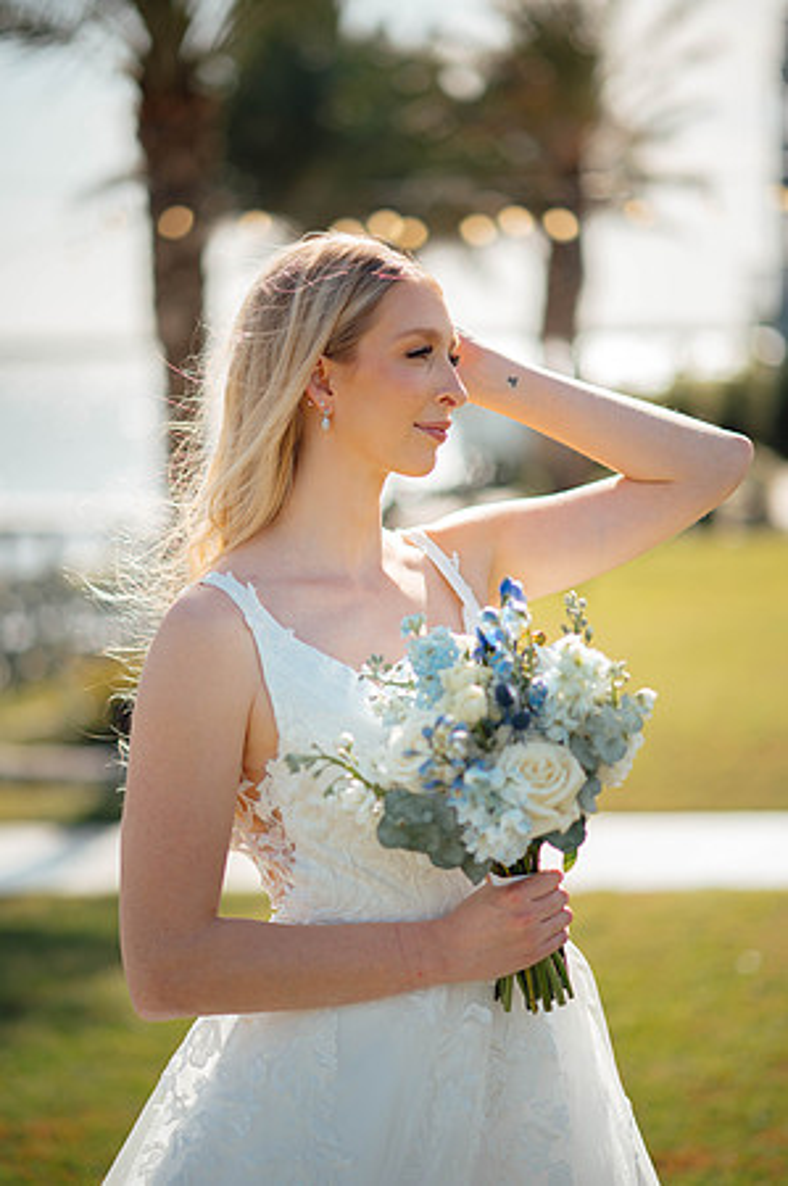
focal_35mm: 85
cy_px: 593
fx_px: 2797
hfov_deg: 16.0
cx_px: 394
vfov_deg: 23.9
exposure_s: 1/2500
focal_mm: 85
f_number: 1.8
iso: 50
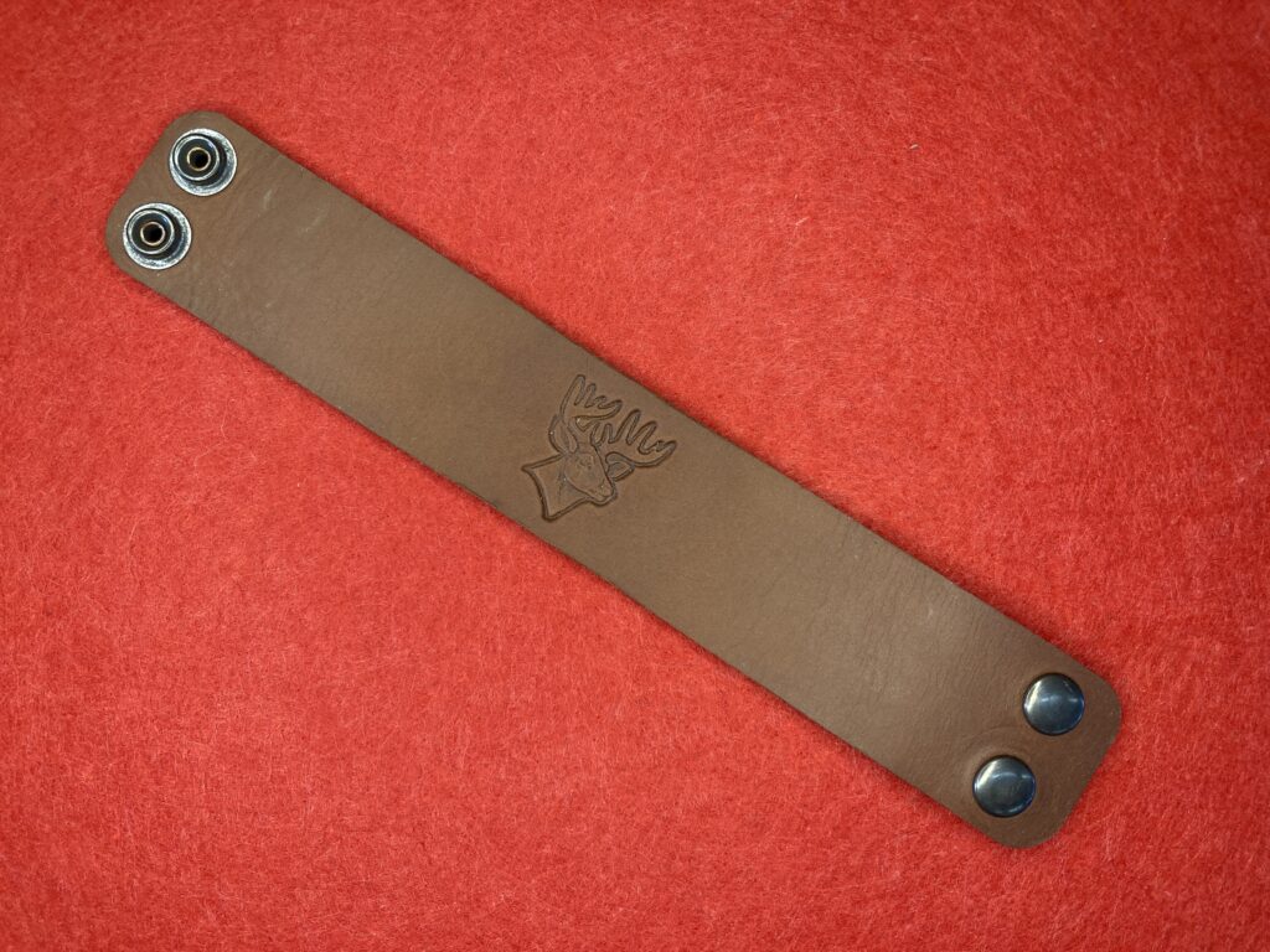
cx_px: 635
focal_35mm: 28
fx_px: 1027
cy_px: 476
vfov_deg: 49.7
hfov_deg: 63.4
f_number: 1.8
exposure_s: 1/92
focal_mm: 3.99
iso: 80
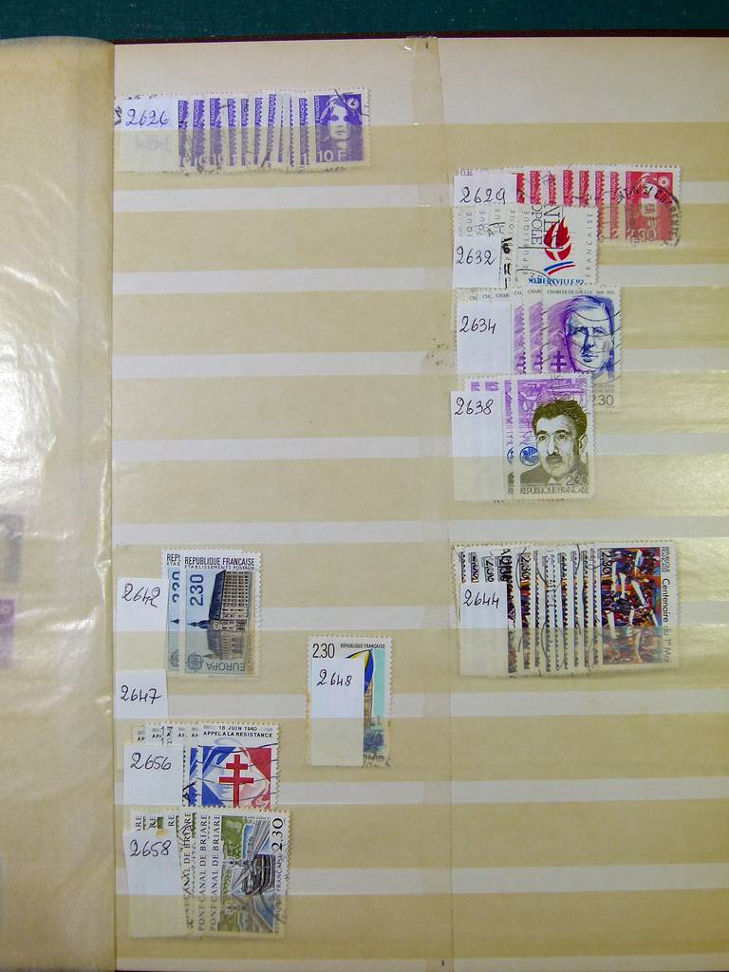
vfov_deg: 52.6
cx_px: 364
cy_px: 486
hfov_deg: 40.7
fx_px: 983
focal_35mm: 35
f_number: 4
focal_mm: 6.3
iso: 100
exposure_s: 1/160
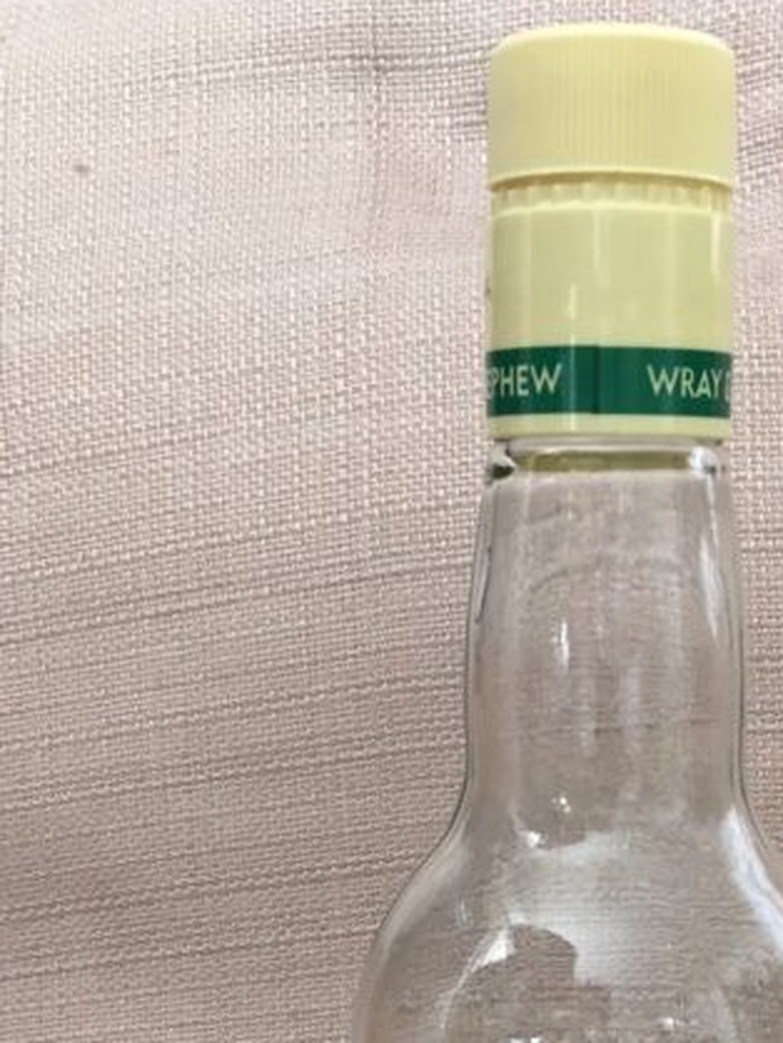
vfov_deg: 25.4
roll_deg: +2.1
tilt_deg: -15.8
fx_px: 2139
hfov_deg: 20.6
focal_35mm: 71
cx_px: 571
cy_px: 1148
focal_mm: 4.15
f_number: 2.2
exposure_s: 1/33
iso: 125
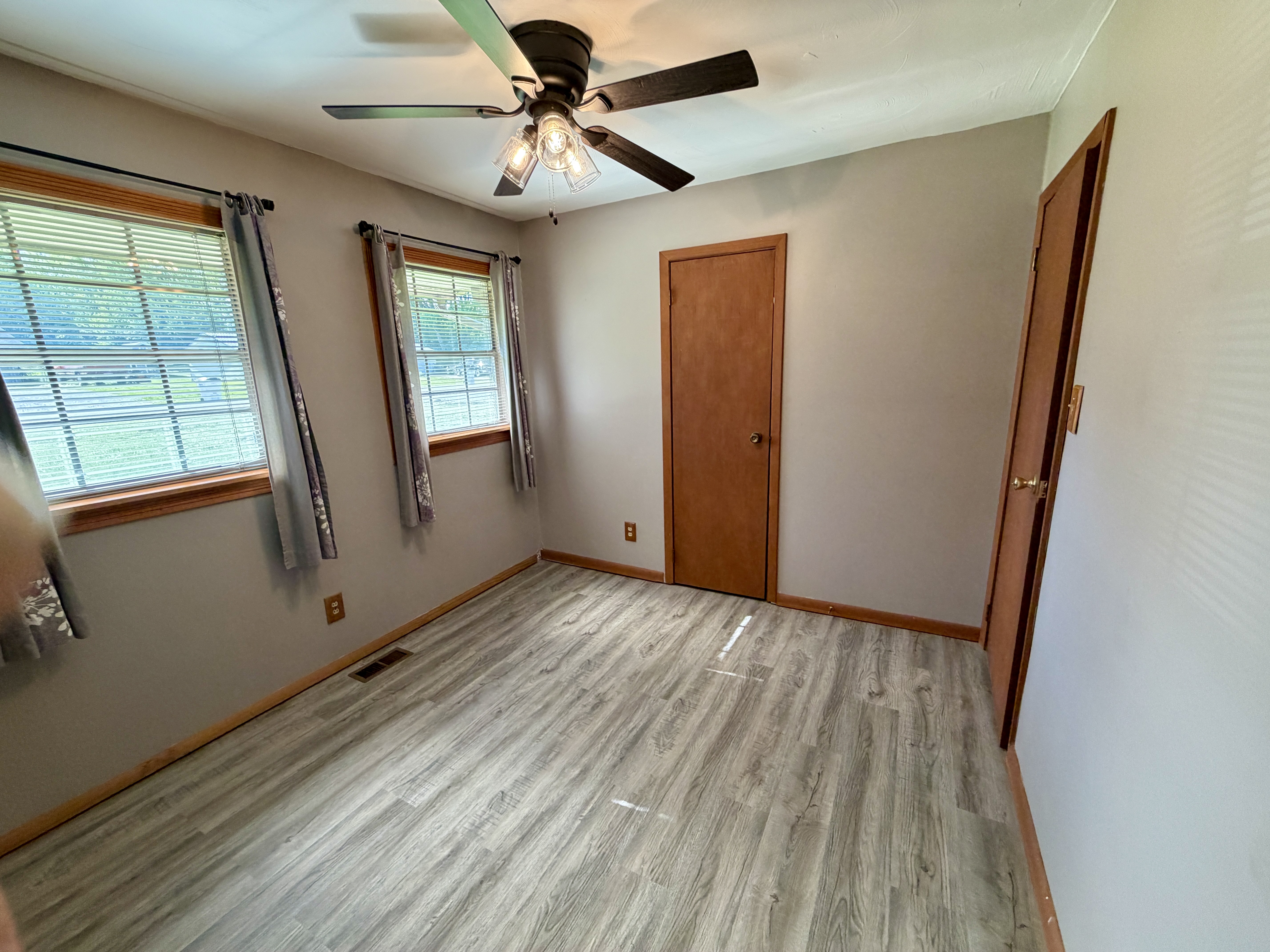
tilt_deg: -10.4
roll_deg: +2.4
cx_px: 635
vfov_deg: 85.7
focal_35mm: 14
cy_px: 476
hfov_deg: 102.1
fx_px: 514
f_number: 2.2
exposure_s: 1/120
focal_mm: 2.22
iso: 250
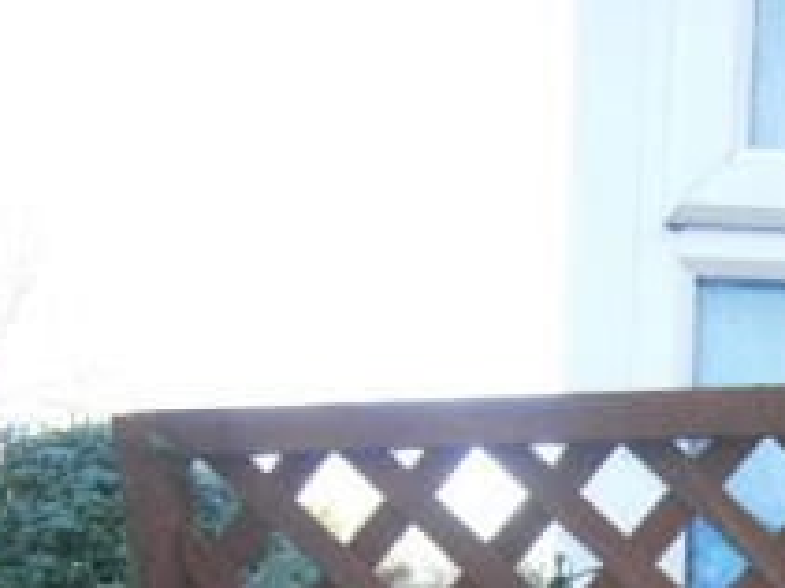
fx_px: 1632
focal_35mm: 72
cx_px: 973
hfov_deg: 24.2
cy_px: 809
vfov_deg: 18.7
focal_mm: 4.7
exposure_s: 1/250
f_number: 2.8
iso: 400
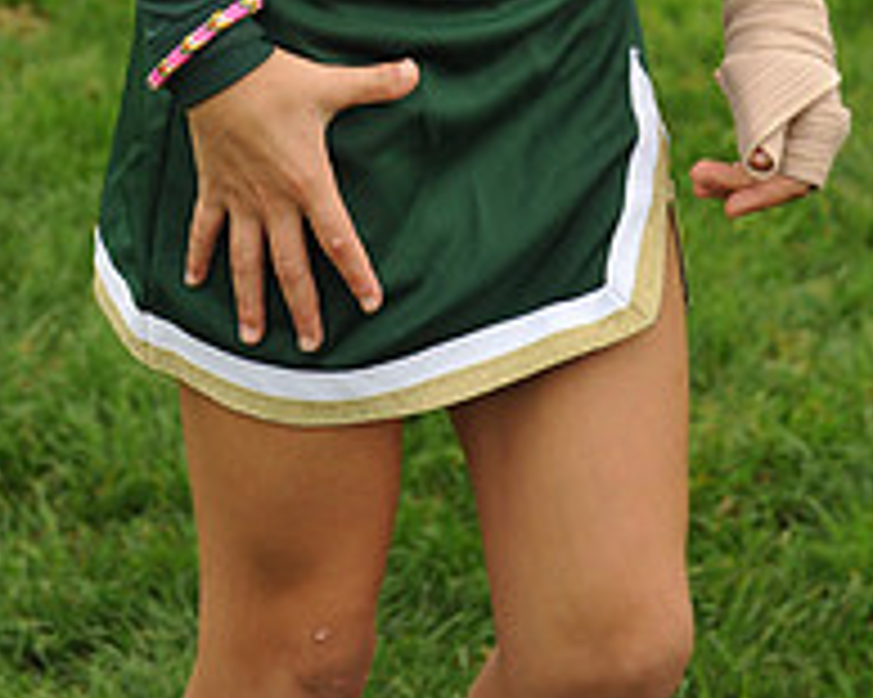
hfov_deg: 11.8
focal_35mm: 163
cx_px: 414
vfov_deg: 9.0
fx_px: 4209
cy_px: -576
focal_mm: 58
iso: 800
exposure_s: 1/2000
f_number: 4
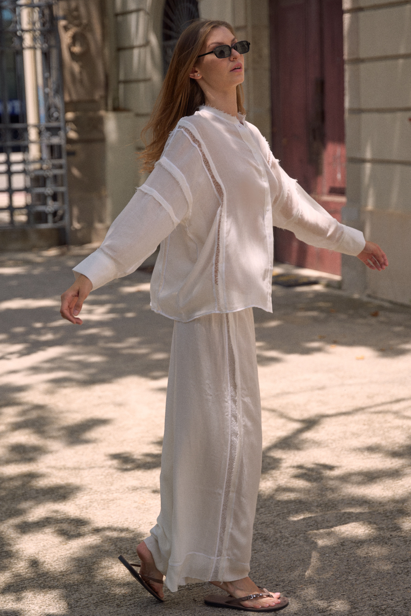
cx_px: 206
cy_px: 308
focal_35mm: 57
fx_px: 971
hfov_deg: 23.9
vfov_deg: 35.2
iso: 125
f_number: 2.8
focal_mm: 56.7
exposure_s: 1/1000
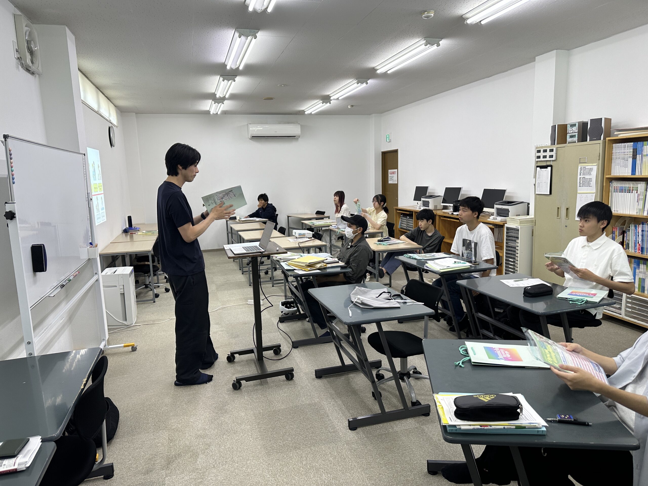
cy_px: 243
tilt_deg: -9.7
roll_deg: +1.7
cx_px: 324
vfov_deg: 56.8
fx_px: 449
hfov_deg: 71.6
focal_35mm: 24
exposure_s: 1/120
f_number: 1.78
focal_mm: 6.86
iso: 125
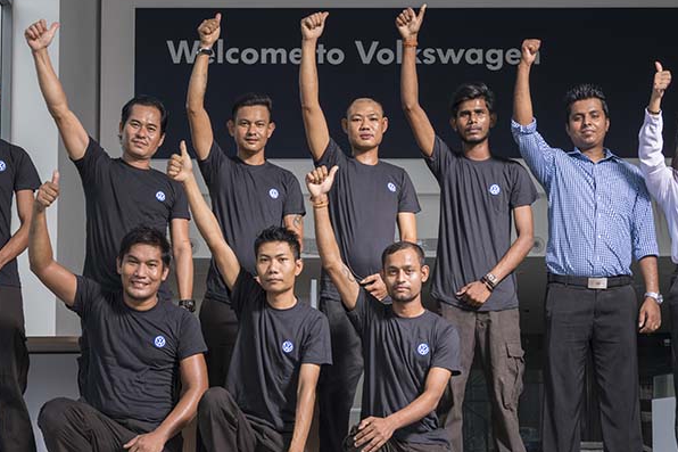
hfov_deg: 34.4
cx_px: 283
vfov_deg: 23.4
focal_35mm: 58
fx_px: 1092
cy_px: 202
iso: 320
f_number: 9
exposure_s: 1/200
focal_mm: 36
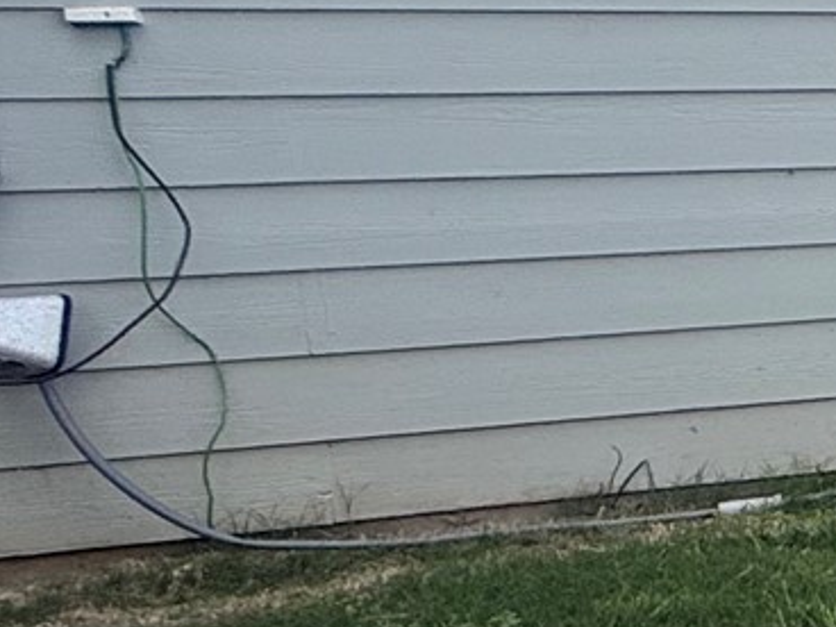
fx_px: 1884
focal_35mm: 78
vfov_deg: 18.9
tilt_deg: -7.0
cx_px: 2106
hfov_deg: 14.2
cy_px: 332
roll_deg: +0.6
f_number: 2.2
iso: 64
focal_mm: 2.22
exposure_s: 1/864
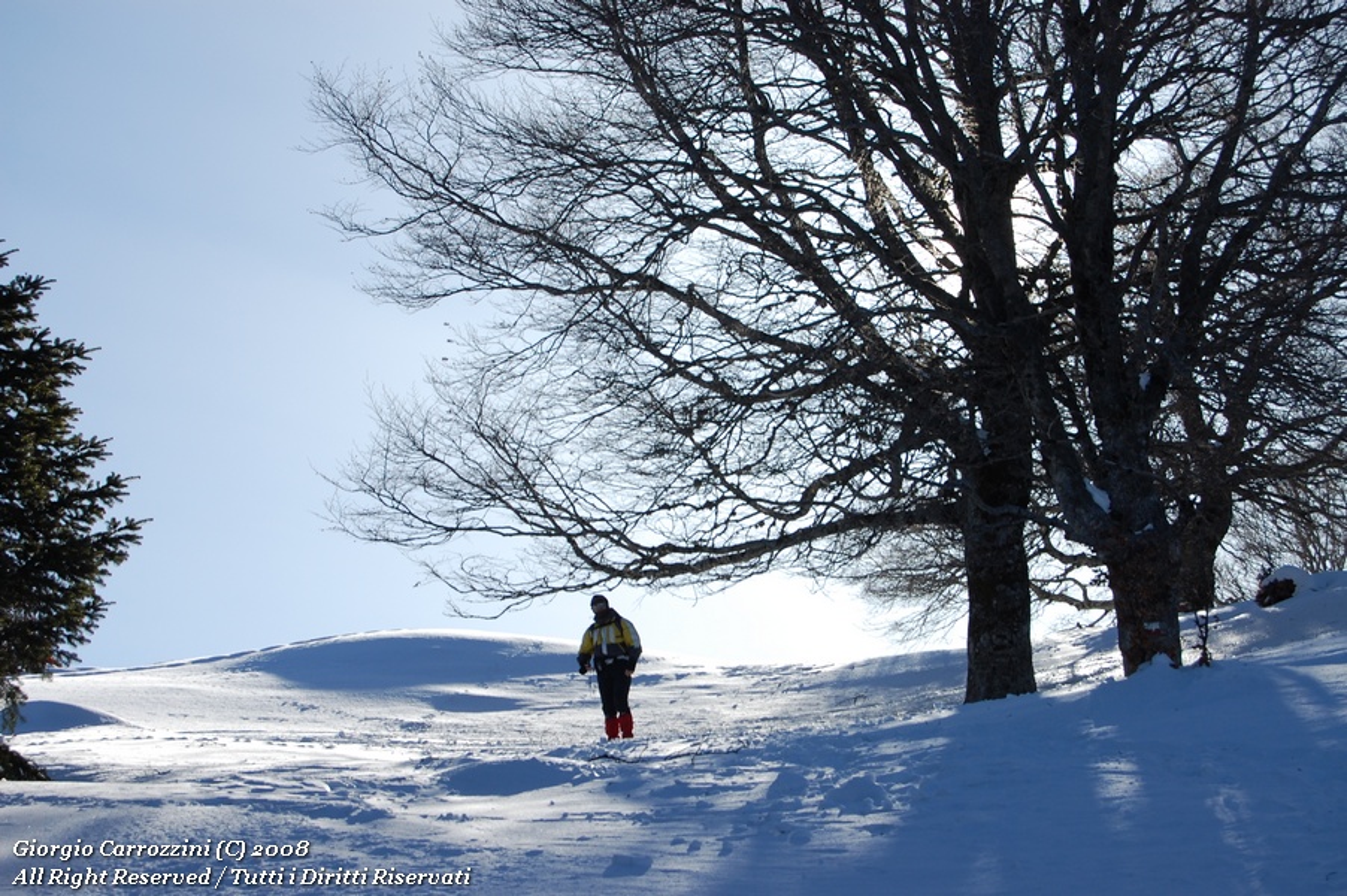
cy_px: 448
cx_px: 674
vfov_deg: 16.5
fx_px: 3085
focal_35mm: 82
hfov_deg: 24.6
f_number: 10
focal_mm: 55
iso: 200
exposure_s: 1/400
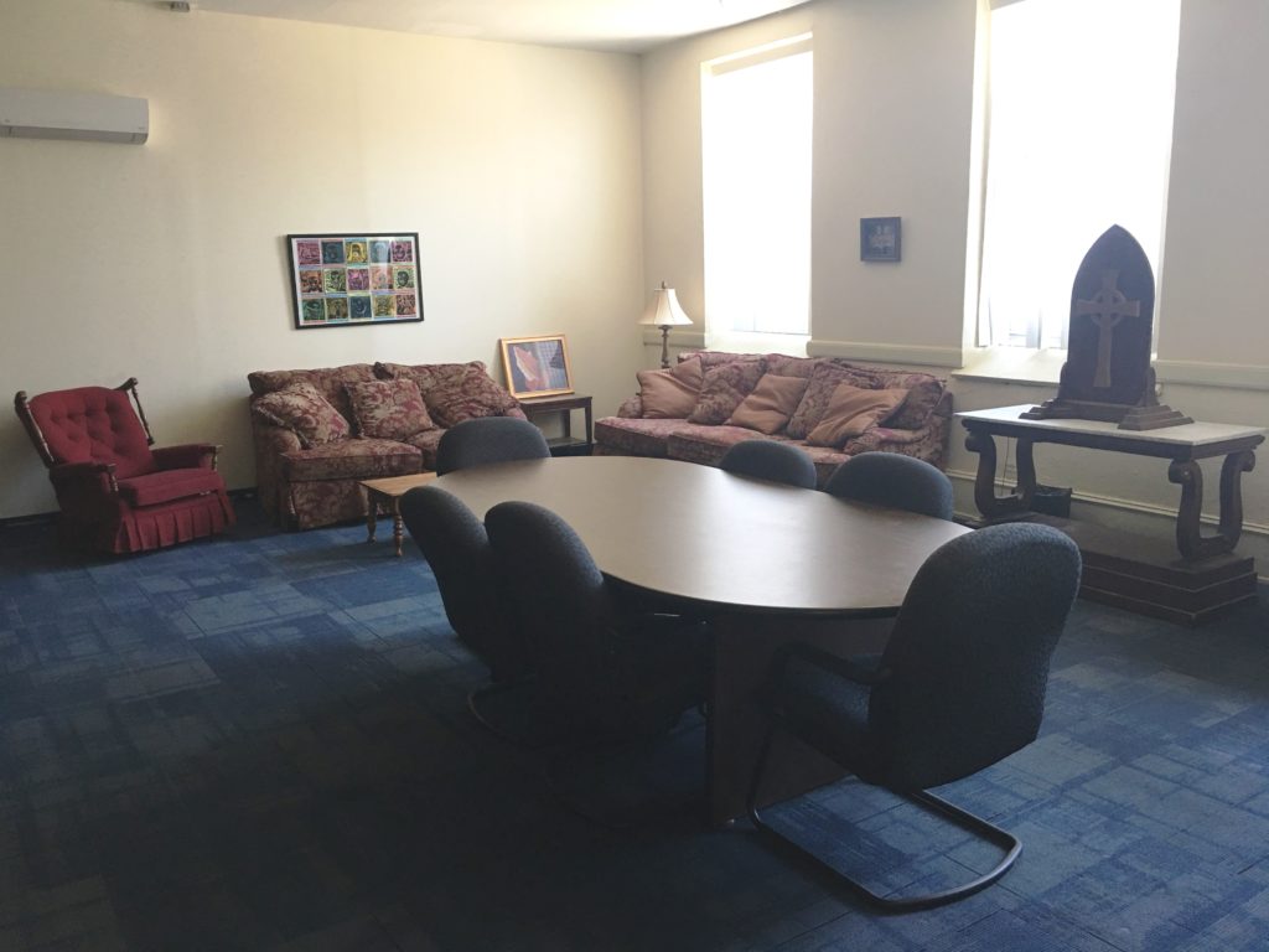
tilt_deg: -8.2
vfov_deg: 48.2
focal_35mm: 29
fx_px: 1063
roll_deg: +0.9
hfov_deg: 61.7
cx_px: 634
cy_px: 476
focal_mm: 4.15
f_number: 2.2
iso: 50
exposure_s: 1/15
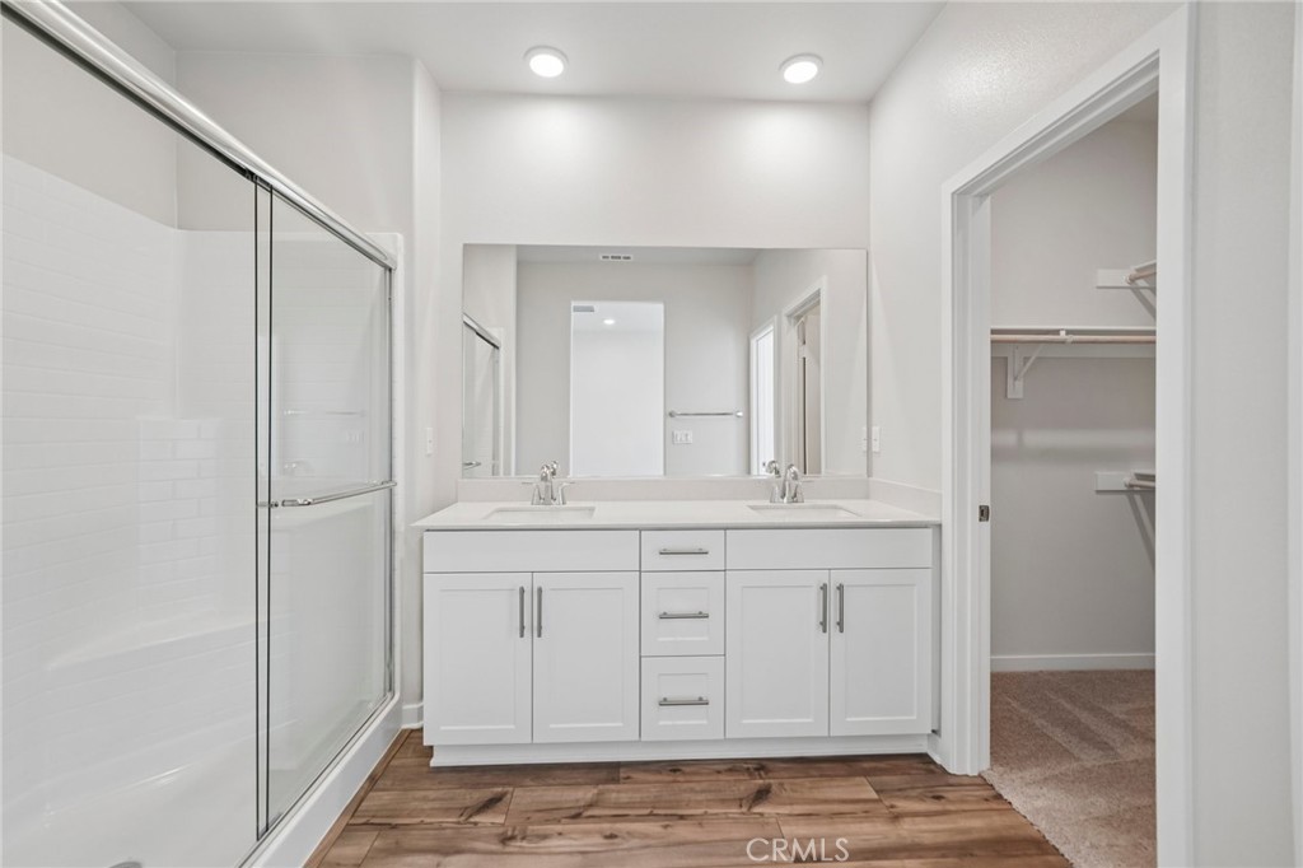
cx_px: 652
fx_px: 507
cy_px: 434
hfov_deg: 104.3
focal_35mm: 14
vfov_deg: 81.2
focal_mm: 14
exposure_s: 1/30
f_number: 8
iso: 400
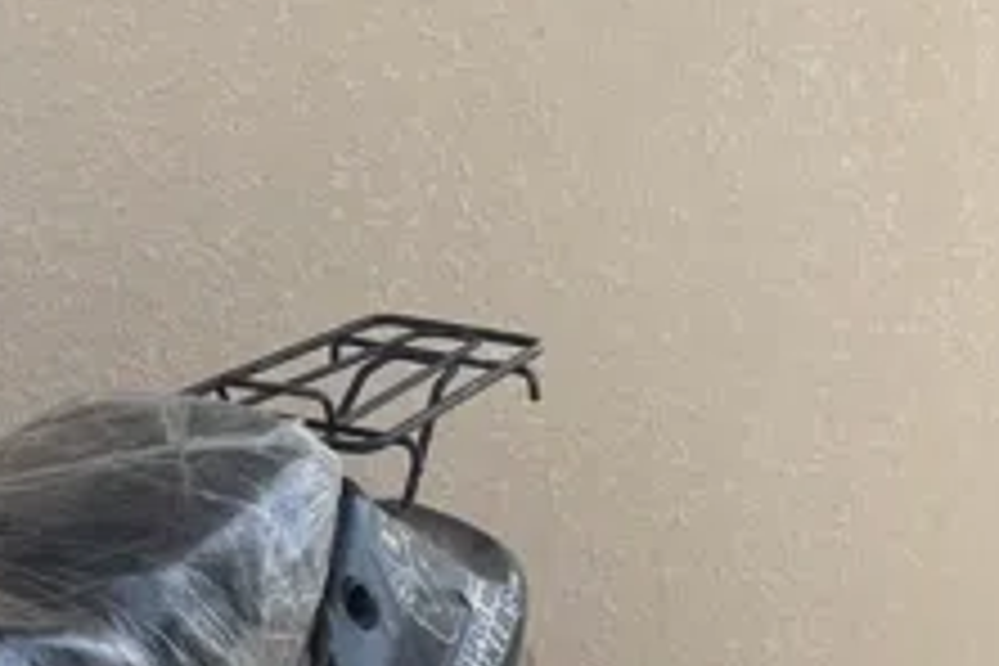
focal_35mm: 78
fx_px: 2164
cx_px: -356
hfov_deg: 22.7
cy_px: 369
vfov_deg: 17.5
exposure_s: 1/2451
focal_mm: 4.2
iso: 50
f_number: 1.6
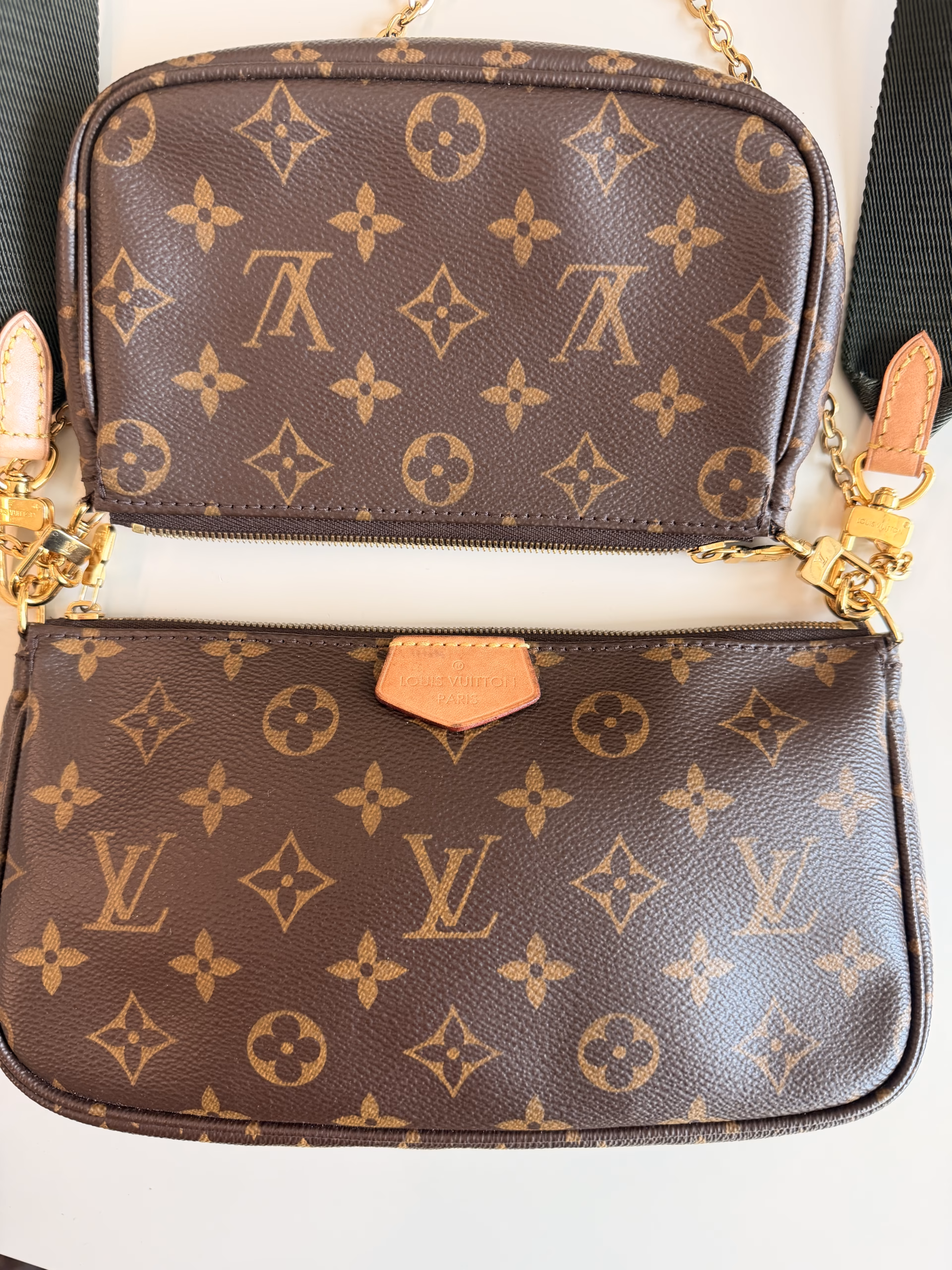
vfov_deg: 71.6
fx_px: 880
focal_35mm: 24
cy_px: 635
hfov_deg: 56.8
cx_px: 476
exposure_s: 1/100
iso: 125
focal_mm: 6.76
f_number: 1.78
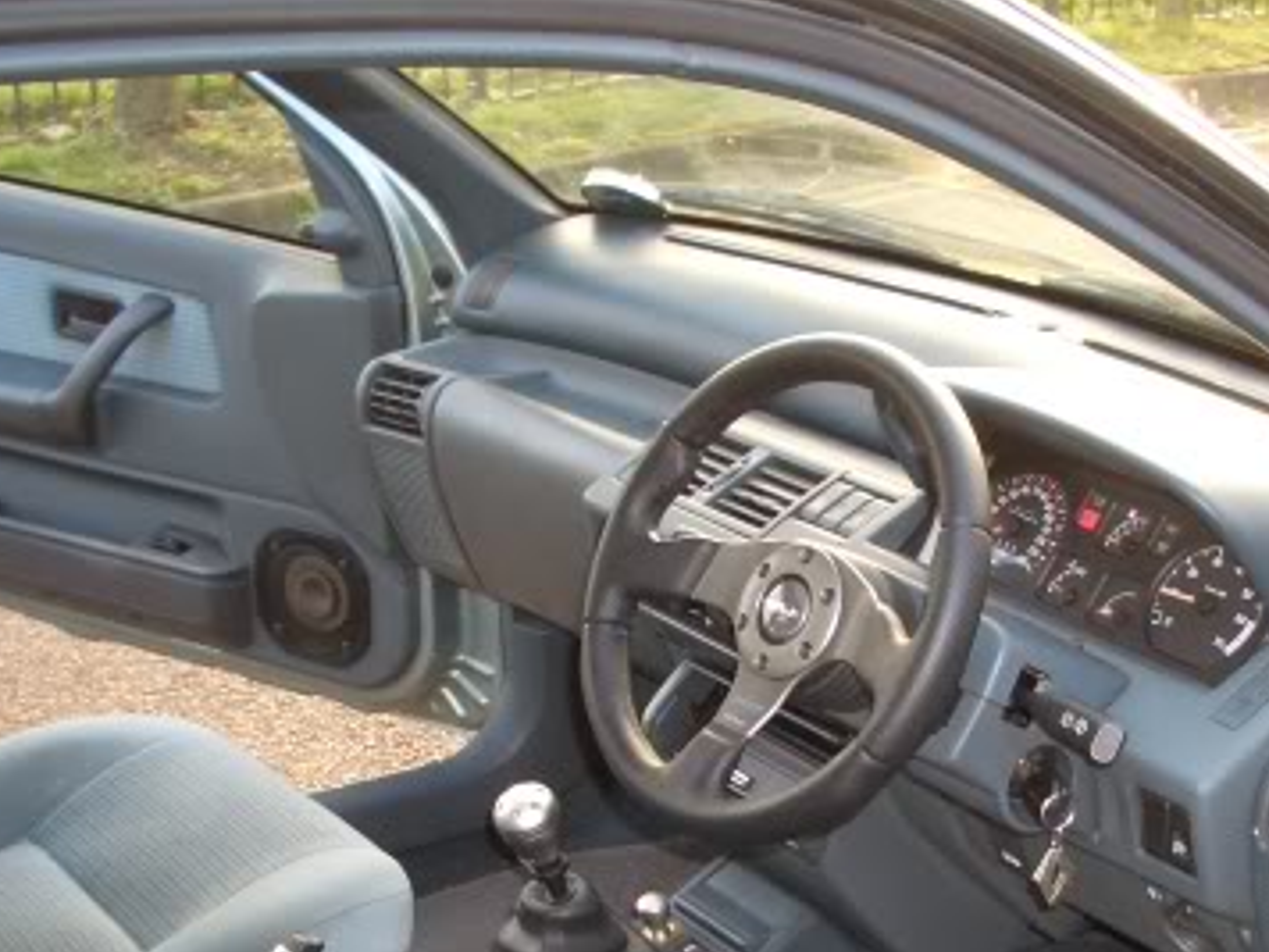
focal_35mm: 63
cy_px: 817
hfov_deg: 30.6
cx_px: 798
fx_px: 2310
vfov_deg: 22.8
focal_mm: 5.8
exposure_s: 1/60
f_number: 2.6
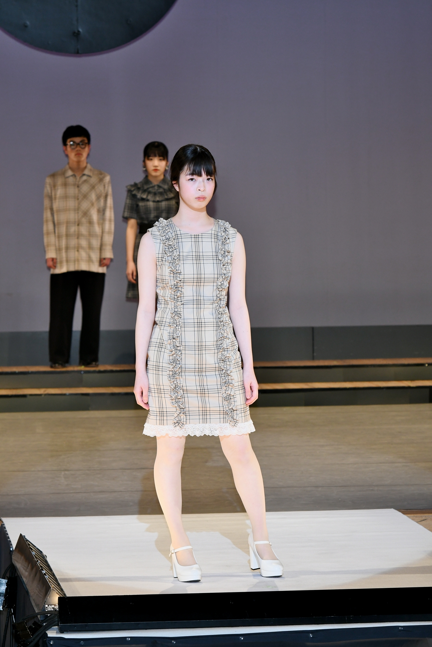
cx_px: 216
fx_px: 3132
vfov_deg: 11.8
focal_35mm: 174
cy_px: 324
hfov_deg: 7.9
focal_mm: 116
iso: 800
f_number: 5.6
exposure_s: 1/250
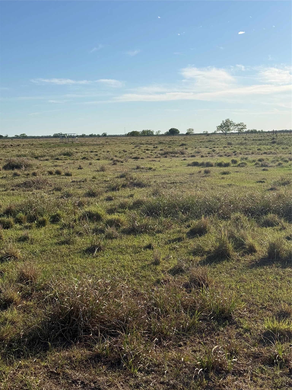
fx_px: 540
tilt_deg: -6.5
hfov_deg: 30.3
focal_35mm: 48
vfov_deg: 39.7
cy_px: 195
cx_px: 146
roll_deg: +0.7
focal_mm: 6.76
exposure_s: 1/7143
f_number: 1.78
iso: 64
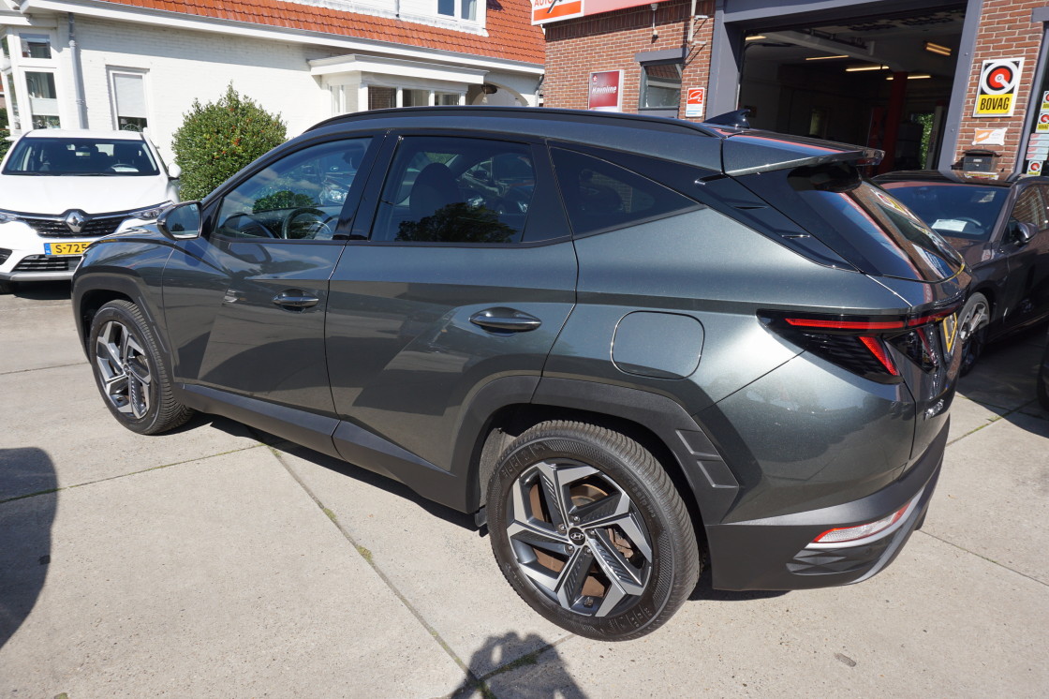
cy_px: 350
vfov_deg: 53.1
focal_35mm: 24
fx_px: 699
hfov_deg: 73.8
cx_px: 524
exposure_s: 1/250
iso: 100
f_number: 7.1
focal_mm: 16
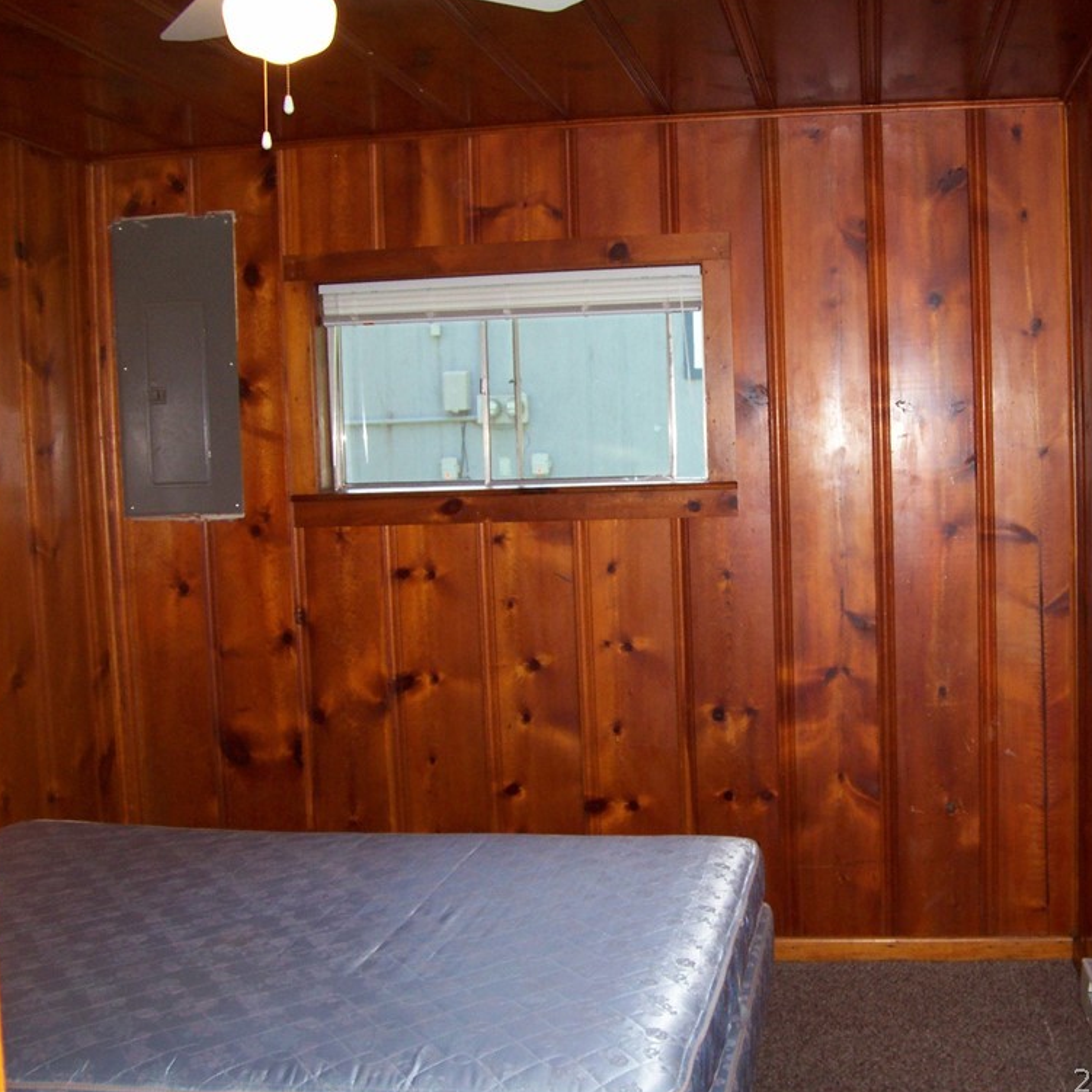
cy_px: 547
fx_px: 1463
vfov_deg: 40.9
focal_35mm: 41
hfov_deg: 40.4
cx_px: 724
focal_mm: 5.6
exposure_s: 1/112
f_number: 2.7
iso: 140
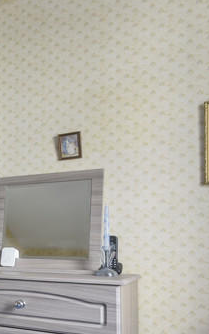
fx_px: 455
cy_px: 236
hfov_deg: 18.4
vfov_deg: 39.5
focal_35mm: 50
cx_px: -196
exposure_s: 1/10
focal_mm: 16
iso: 250
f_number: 8
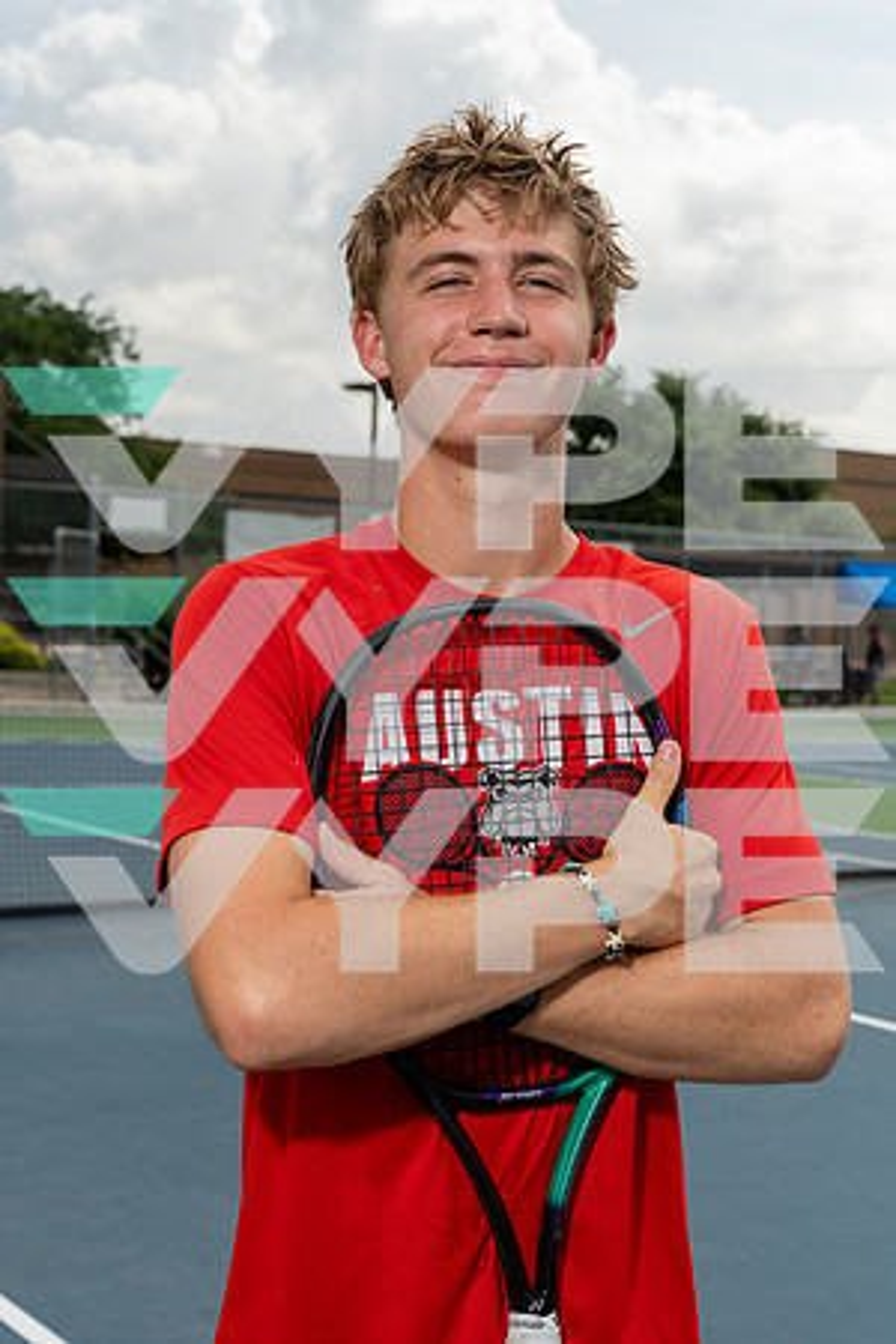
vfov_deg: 35.6
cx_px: 448
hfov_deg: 24.2
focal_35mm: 56
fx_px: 2091
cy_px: 672
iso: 100
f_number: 8
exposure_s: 1/250
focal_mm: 56
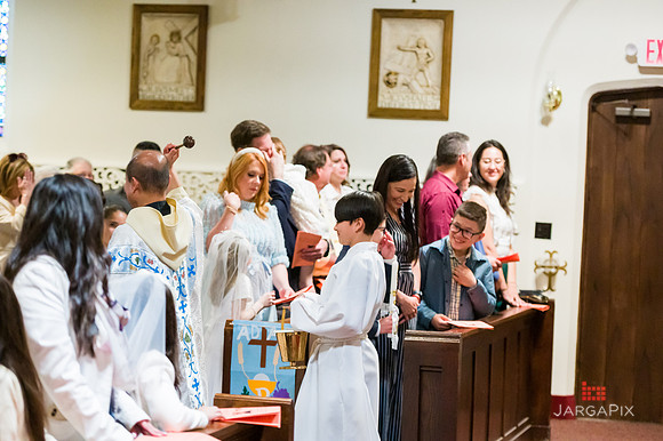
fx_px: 1804
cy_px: 220
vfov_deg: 13.9
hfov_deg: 20.8
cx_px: 332
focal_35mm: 98
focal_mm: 98
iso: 6400
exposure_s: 1/200
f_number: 3.2
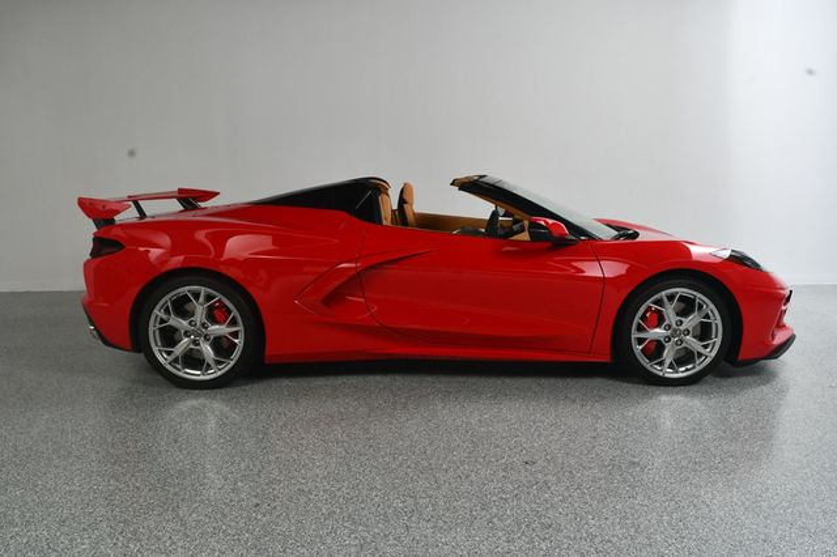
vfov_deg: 43.6
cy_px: 278
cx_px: 418
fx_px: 697
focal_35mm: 30
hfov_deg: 62.0
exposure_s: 1/160
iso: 100
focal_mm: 20
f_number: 13
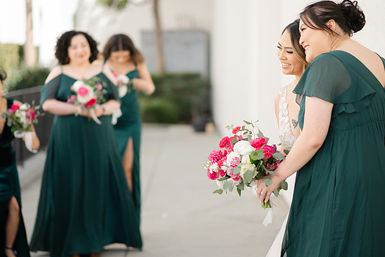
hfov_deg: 21.7
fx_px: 1006
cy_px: 128
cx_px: 181
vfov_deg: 14.6
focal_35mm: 94
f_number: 1.8
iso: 80
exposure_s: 1/5000
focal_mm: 85
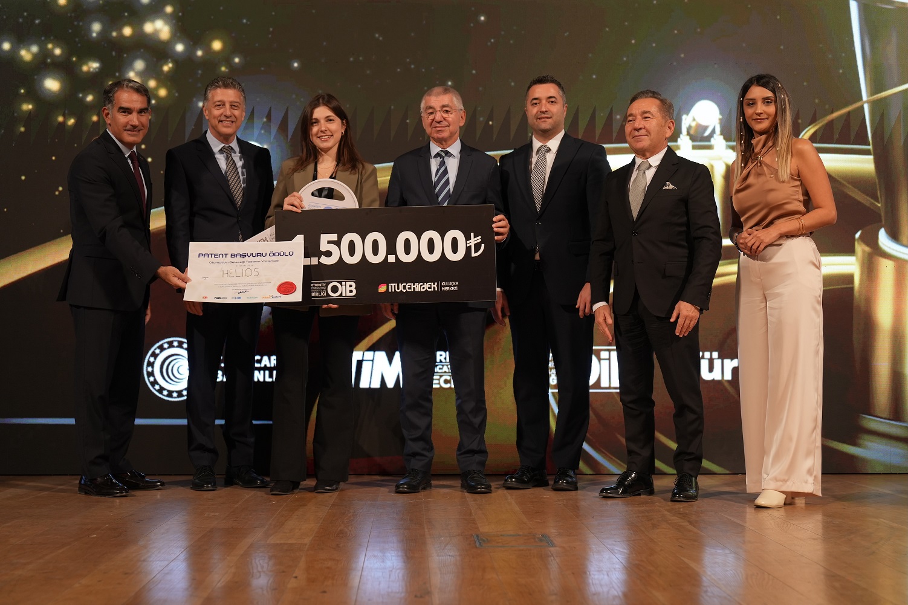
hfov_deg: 39.6
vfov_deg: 27.0
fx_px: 1261
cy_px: 302
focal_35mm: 50
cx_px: 454
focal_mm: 50
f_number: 2.8
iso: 800
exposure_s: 1/160
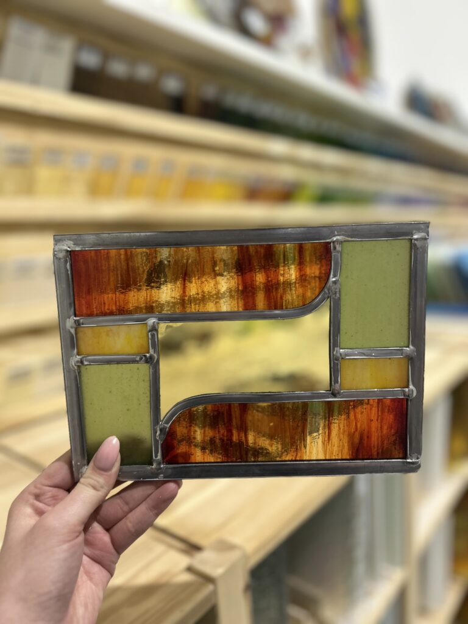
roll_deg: +2.8
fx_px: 469
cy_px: 312
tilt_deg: -8.8
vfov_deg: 67.3
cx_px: 234
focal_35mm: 26
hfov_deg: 53.1
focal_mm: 5.7
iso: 100
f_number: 1.5
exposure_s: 1/50
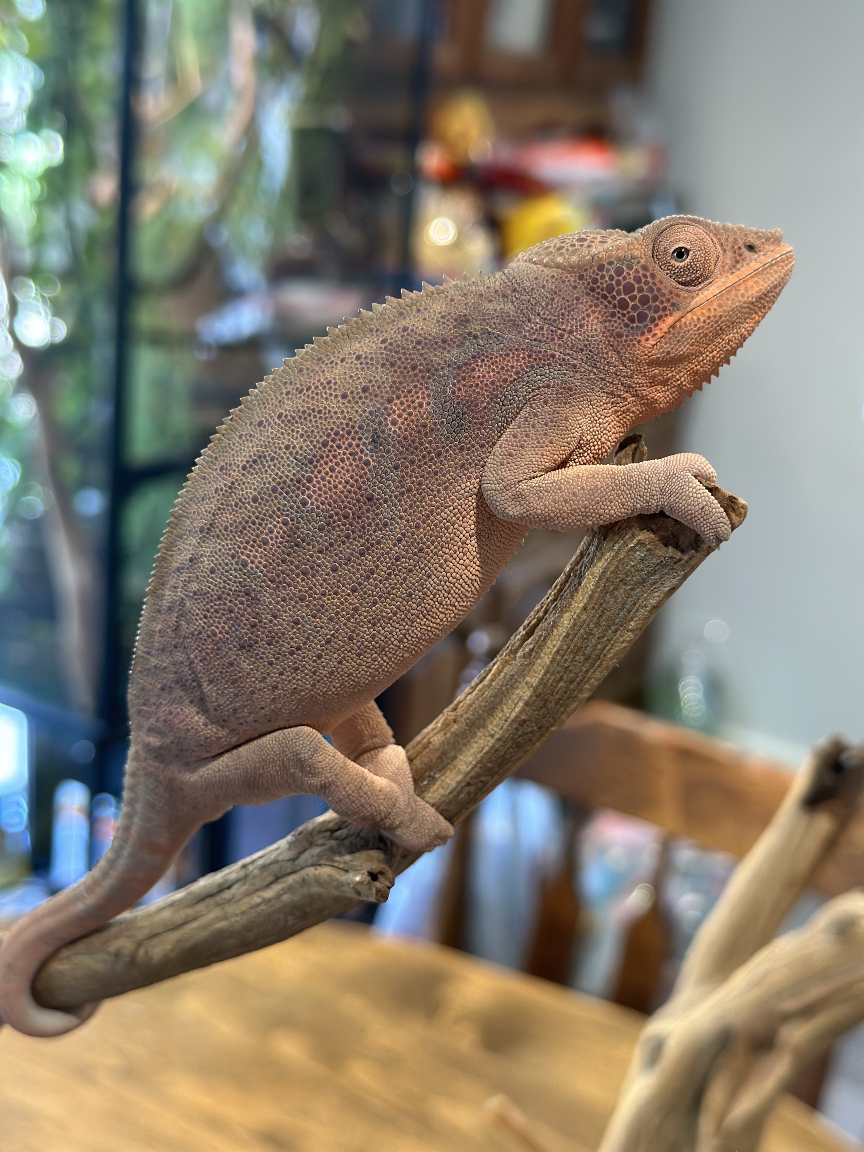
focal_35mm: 48
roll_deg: -5.3
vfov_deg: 39.7
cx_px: 432
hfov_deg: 30.3
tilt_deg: -17.7
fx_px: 1597
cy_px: 576
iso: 250
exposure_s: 1/60
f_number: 1.78
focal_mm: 6.86
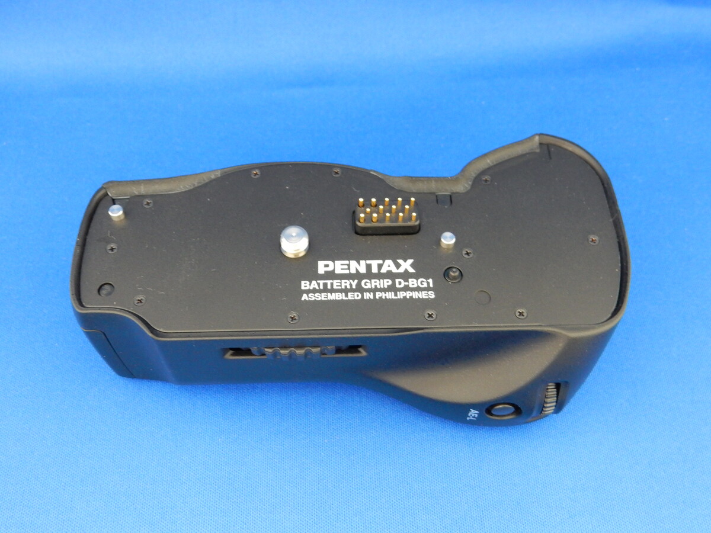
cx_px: 356
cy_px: 266
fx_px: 739
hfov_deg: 51.4
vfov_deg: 39.7
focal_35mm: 36
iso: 400
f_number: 4
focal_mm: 6.4
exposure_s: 1/8
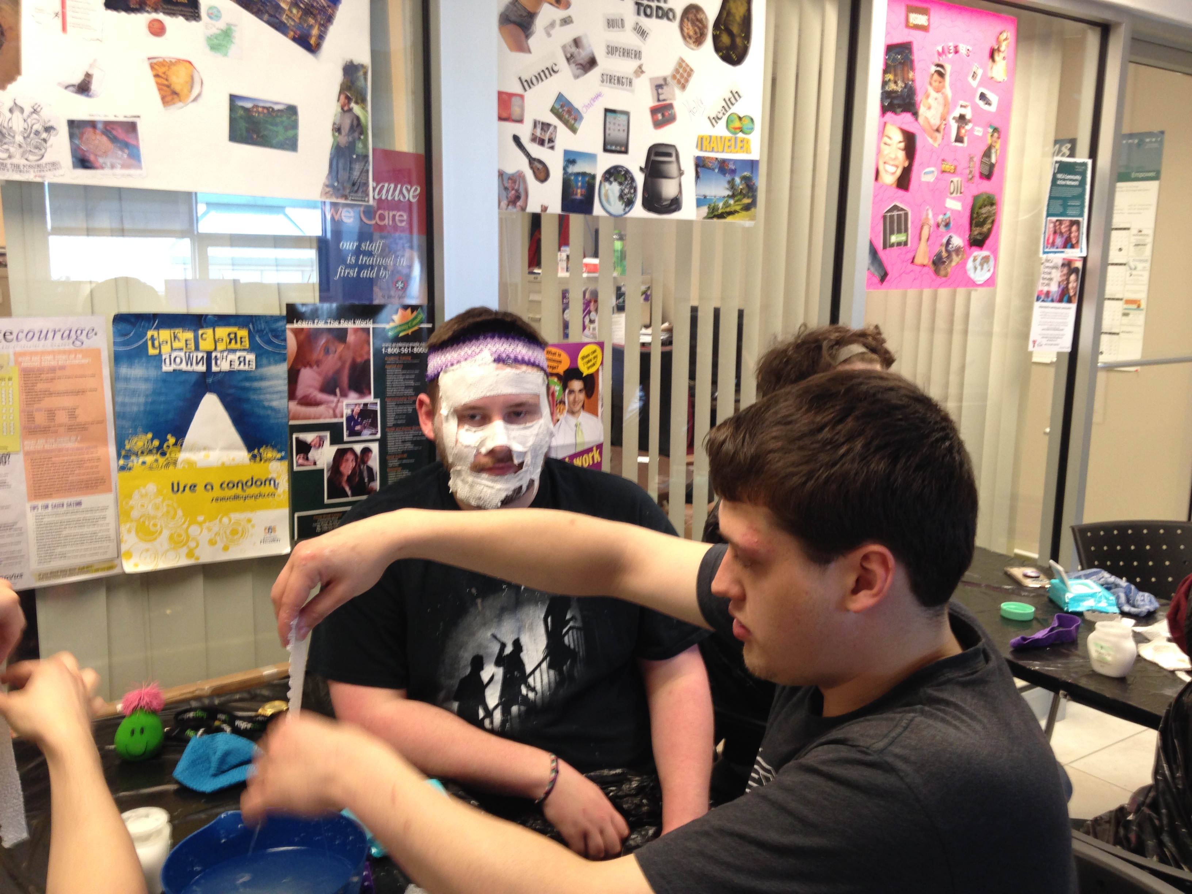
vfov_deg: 42.9
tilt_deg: -9.2
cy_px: 447
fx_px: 1136
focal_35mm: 33
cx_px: 596
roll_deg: -0.2
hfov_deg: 55.4
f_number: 2.4
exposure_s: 1/20
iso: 80
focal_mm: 4.12
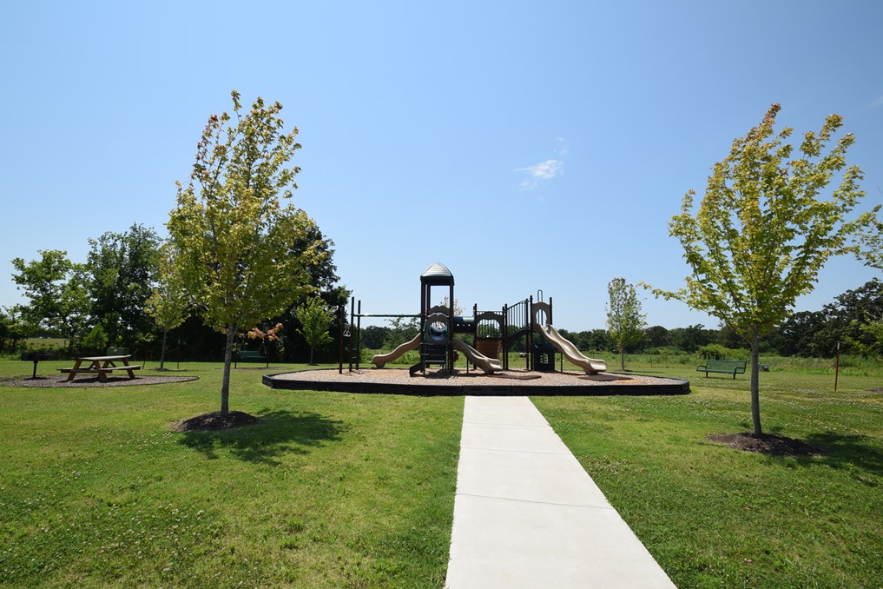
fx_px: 392
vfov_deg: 73.7
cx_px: 416
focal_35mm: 16
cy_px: 289
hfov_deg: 96.6
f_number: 10
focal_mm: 10
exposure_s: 1/200
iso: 100
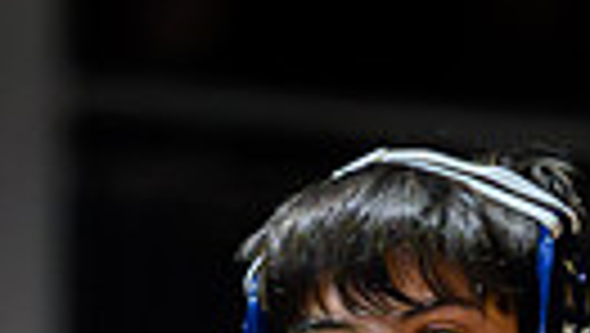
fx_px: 14361
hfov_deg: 2.4
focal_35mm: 917
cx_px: 269
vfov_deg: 1.3
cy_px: 891
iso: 10000
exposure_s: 1/400
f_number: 2.8
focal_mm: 170
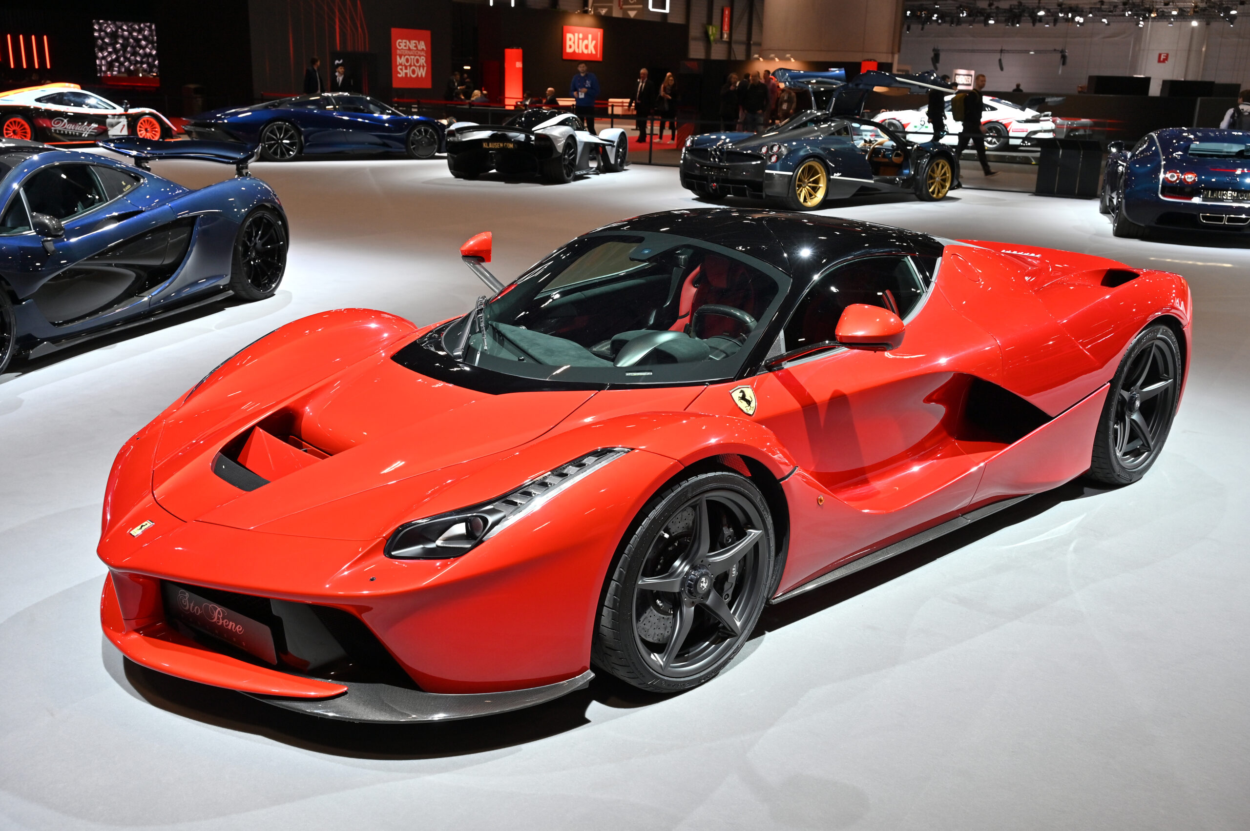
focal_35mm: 33
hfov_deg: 57.3
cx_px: 625
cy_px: 416
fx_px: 1145
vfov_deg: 39.9
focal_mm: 33
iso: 400
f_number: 5.6
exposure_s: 1/60
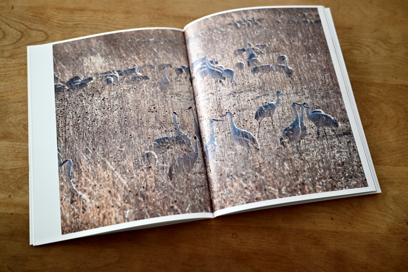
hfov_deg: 48.5
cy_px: 136
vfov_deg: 33.4
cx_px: 204
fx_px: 453
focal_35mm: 40
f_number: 2.8
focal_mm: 40
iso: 100
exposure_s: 1/100
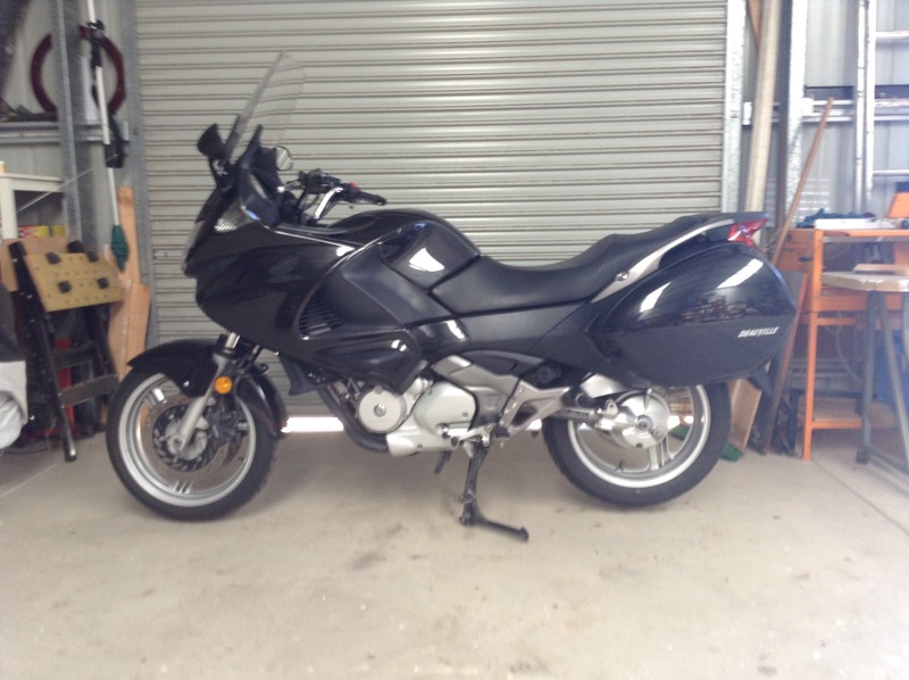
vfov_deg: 42.9
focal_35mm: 33
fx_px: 866
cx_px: 454
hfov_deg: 55.4
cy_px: 340
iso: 50
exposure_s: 1/24
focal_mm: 3.3
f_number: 2.4
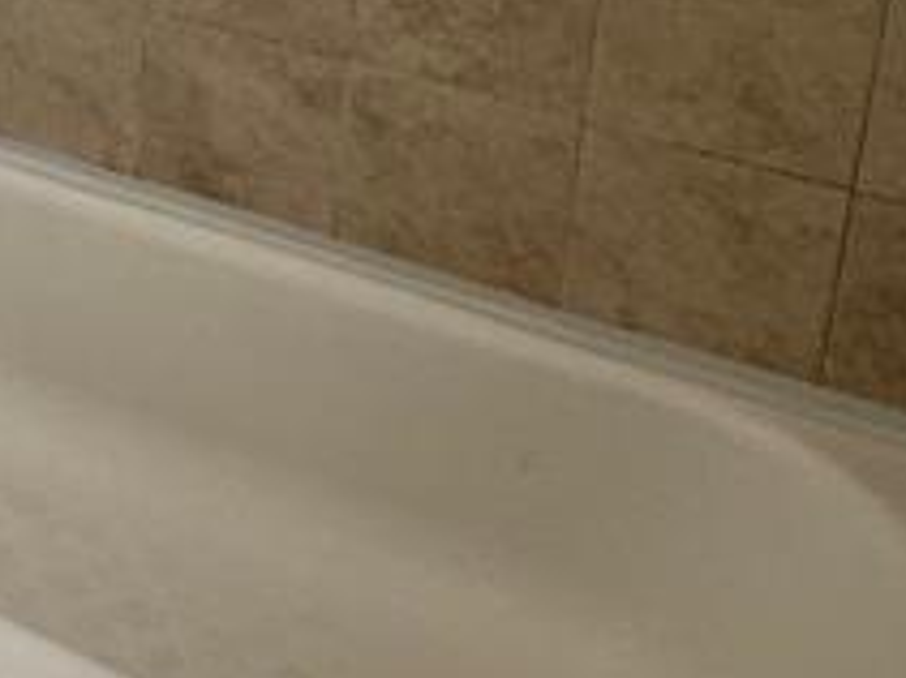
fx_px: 1779
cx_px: -502
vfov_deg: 18.7
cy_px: -373
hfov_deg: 22.6
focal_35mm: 68
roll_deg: +1.2
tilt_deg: -15.1
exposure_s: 1/99
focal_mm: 2.22
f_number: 2.2
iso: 200
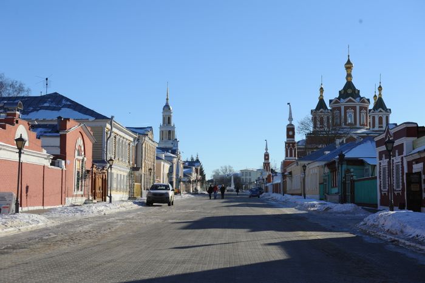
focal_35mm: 56
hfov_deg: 35.7
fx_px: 661
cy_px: 142
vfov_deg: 24.2
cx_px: 212
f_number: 8
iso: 500
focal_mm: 56
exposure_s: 1/1600
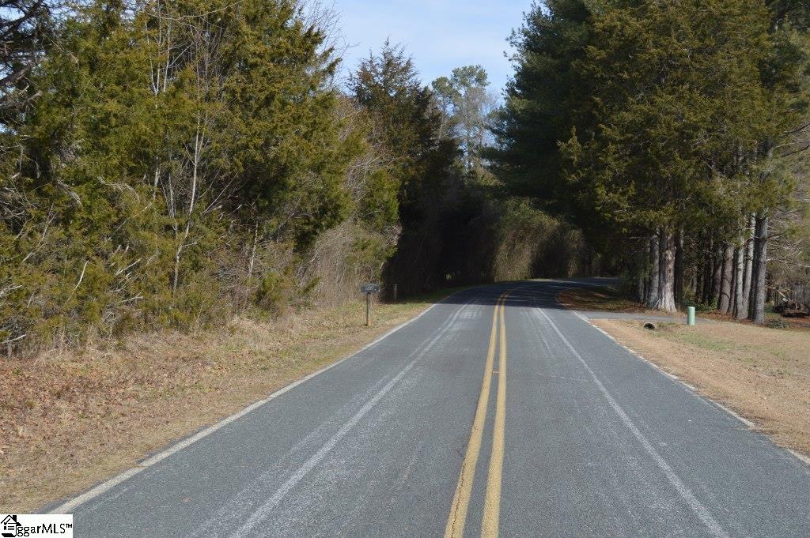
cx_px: 405
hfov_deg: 41.1
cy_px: 269
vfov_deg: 28.0
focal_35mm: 48
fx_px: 1079
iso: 100
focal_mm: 32
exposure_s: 1/200
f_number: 7.1
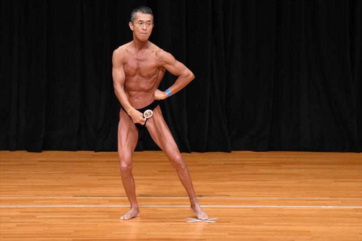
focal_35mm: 300
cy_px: 120
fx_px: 3015
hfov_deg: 6.9
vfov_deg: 4.6
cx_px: 181
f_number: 5.6
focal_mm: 200
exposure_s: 1/400
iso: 3200
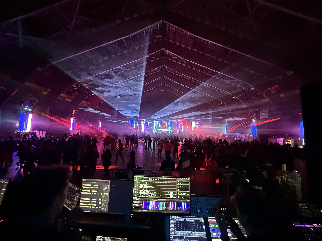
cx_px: 161
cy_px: 120
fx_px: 130
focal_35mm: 14
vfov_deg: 85.7
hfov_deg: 102.1
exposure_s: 1/60
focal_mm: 2.22
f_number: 2.2
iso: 1250
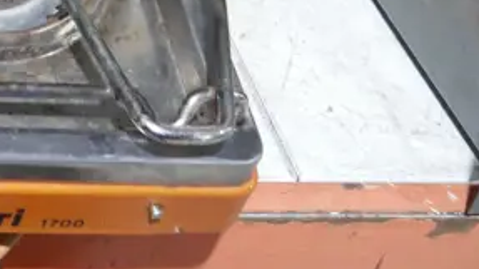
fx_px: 1384
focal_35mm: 109
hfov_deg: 17.7
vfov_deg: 10.2
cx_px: -234
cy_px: -282
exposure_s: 1/60
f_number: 3.5
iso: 1000
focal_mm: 14
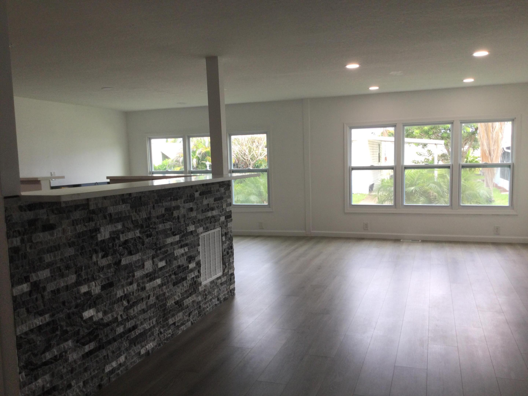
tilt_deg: -5.4
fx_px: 473
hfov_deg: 58.4
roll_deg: -0.7
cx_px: 264
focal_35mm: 31
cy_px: 198
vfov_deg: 45.4
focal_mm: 3.3
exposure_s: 1/60
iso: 25
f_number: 2.4
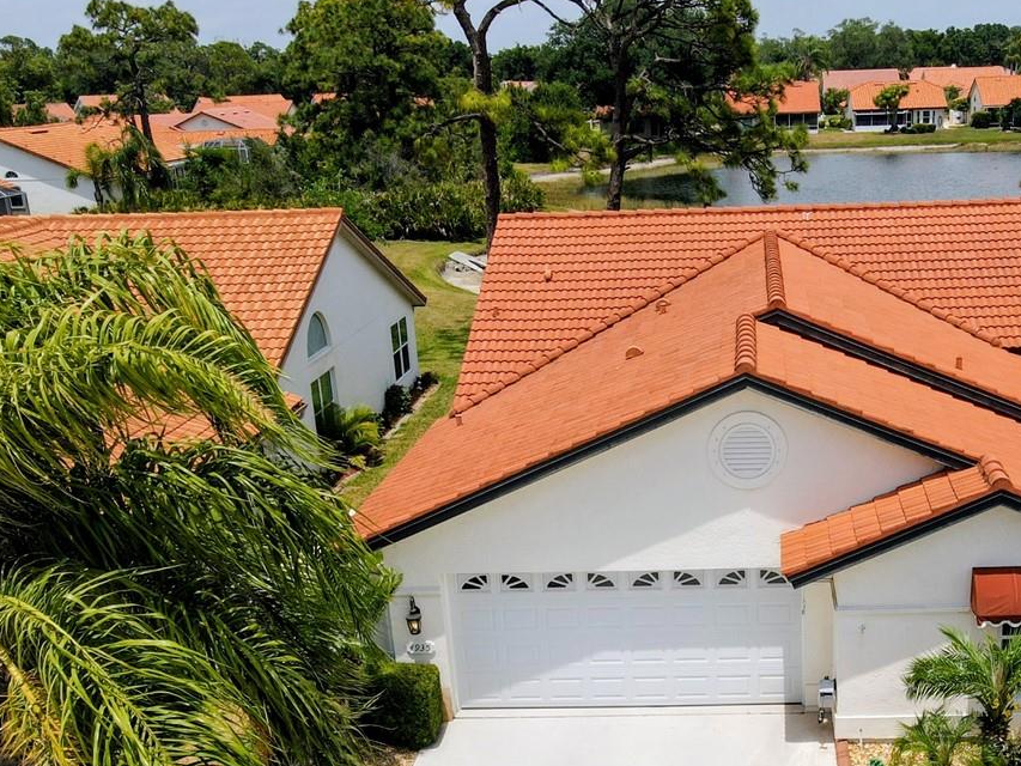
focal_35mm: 45
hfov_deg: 41.4
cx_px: 703
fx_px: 1327
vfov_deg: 31.5
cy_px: 592
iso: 100
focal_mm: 4.5
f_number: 2.8
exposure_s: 1/1250
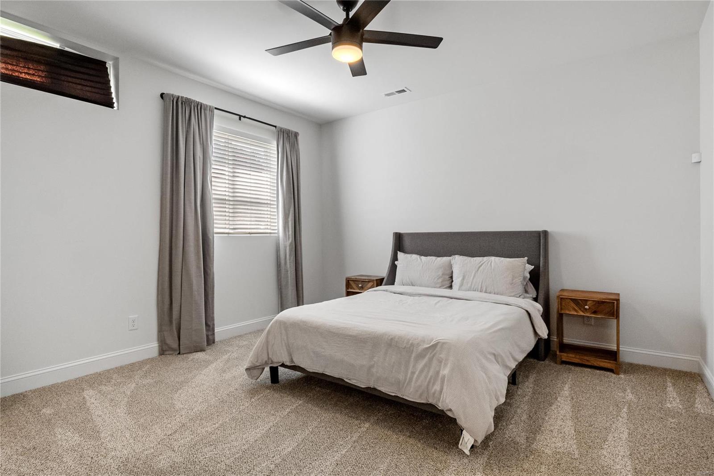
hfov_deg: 90.0
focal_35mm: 18
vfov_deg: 67.4
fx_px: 357
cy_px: 238
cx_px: 357
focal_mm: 9
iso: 400
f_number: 8
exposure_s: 1/80
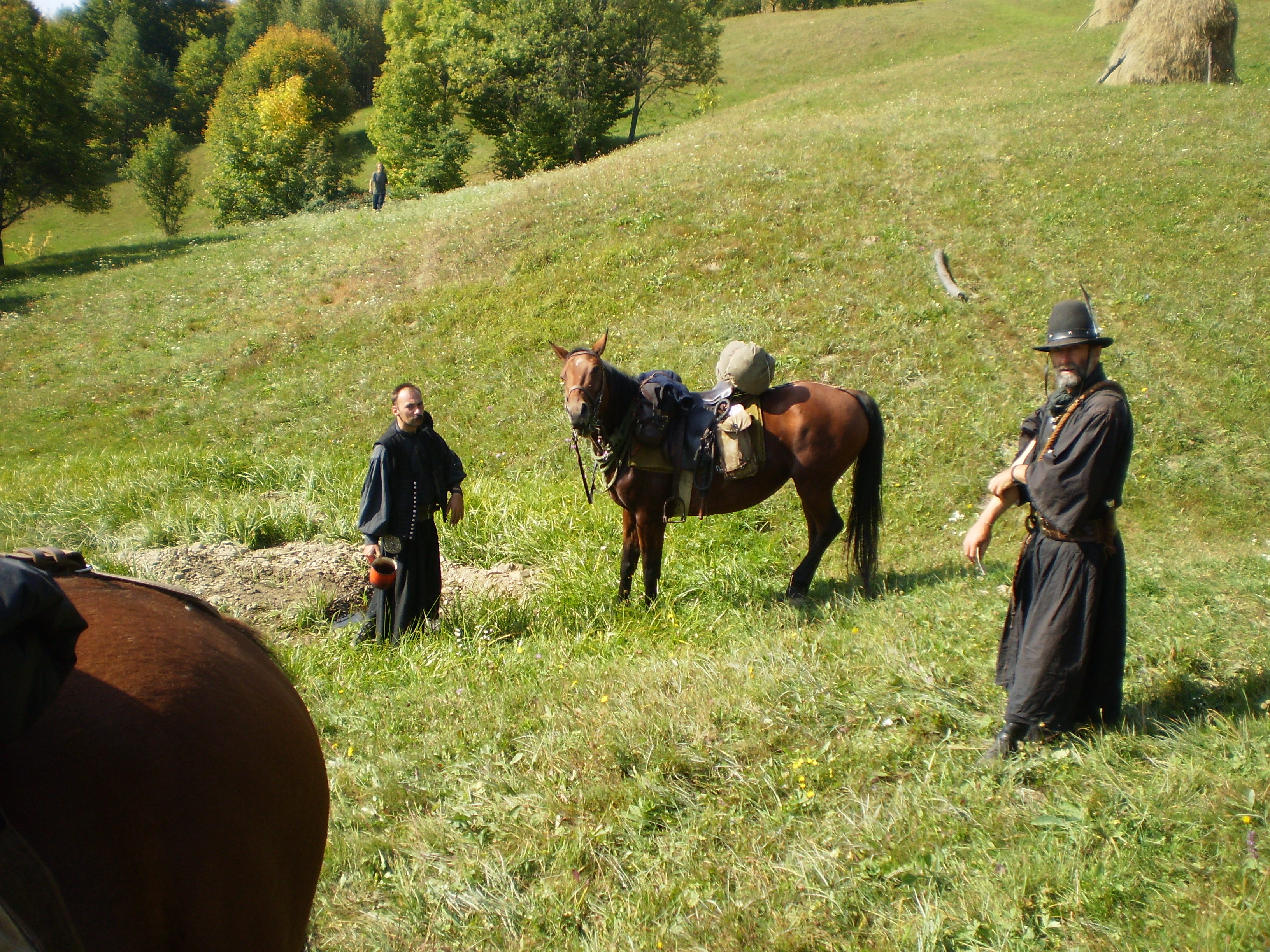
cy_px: 476
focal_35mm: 36
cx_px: 635
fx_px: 1321
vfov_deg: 39.7
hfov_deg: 51.4
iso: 64
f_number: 3.1
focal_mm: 6.3
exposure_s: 1/500
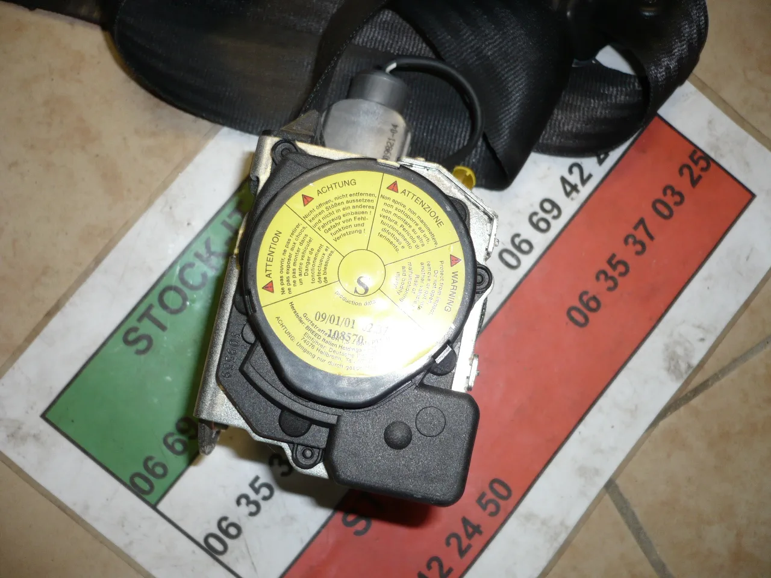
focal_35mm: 35
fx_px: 780
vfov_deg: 40.7
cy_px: 289
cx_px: 386
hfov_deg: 52.6
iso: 100
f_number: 2.8
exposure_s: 1/30
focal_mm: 5.8
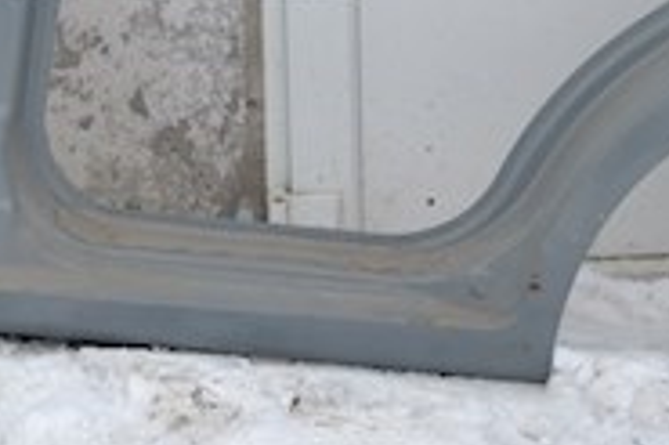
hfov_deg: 19.6
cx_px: 228
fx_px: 1931
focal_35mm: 104
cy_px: -143
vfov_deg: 12.7
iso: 100
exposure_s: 1/100
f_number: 4
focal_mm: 20
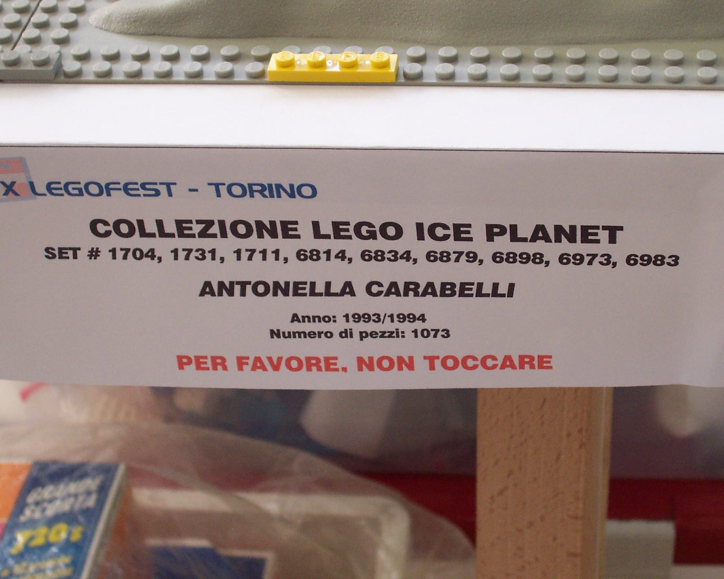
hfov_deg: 25.4
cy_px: 287
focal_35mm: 75
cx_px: 379
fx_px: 1607
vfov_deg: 20.4
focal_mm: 10.8
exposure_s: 1/60
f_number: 4
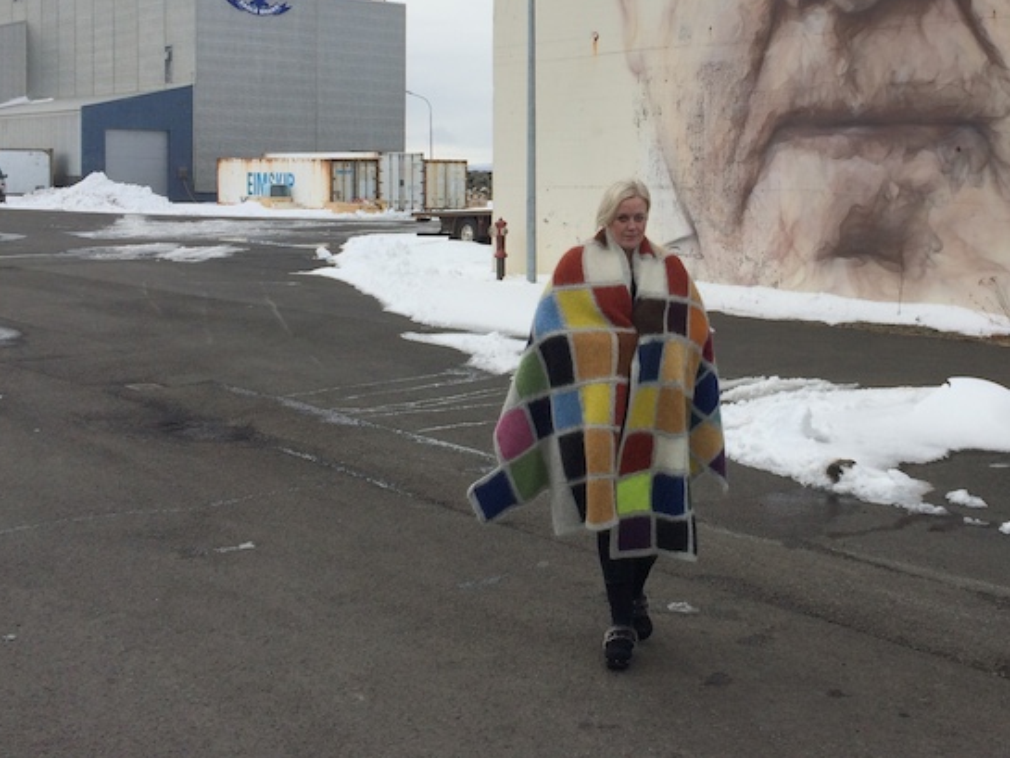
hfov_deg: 40.8
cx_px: 662
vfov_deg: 31.2
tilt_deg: -5.3
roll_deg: -0.2
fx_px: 1342
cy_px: 228
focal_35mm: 46
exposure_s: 1/2564
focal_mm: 4.15
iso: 32
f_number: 2.2
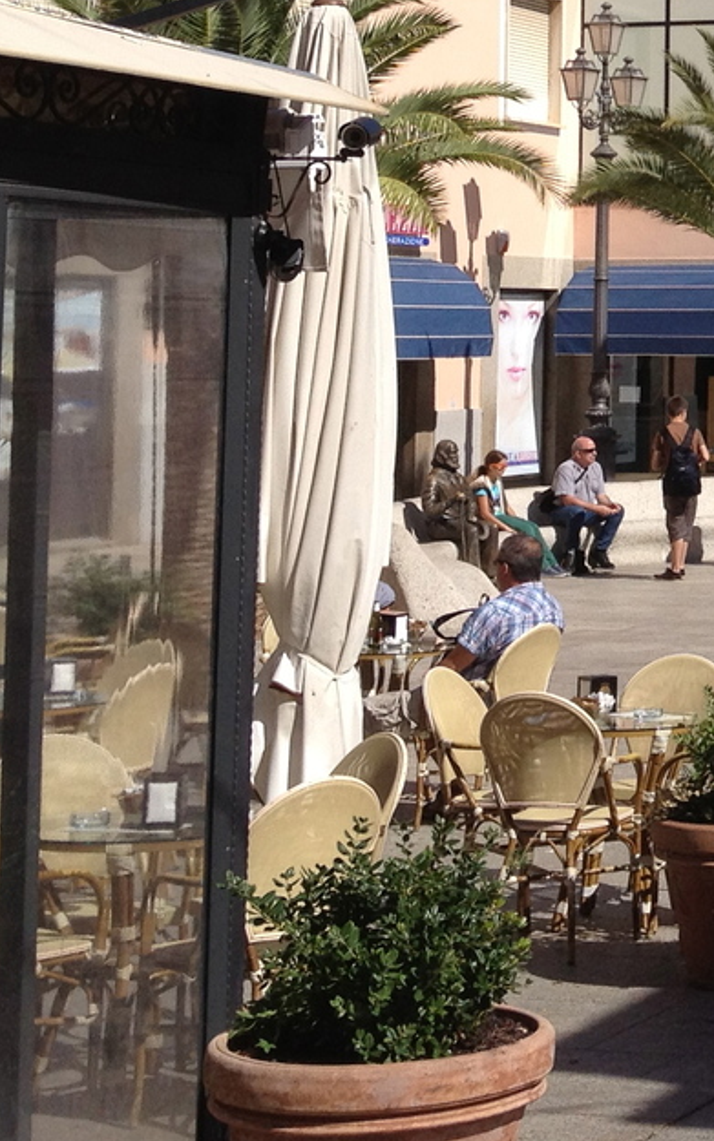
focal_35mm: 95
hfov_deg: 12.9
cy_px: 95
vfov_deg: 21.3
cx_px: 1154
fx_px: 2956
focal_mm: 4.28
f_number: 2.4
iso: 64
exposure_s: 1/2404
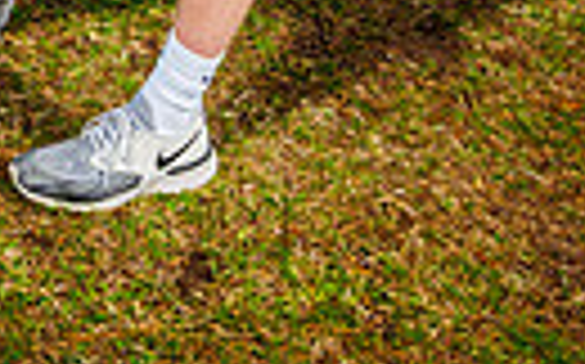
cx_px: 176
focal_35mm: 106
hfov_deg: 19.6
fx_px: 1689
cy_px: -548
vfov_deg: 10.4
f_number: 10
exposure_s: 1/125
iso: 100
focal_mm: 30
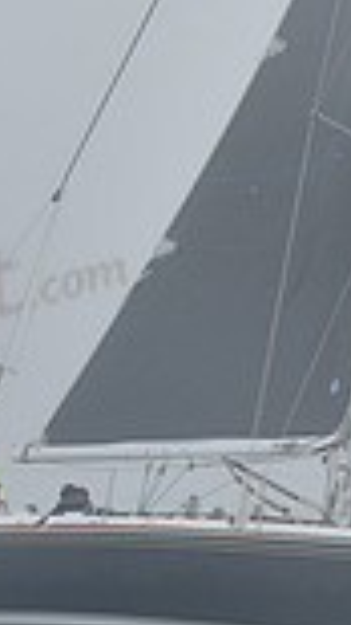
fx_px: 4541
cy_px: 65
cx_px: 337
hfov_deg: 4.4
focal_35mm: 274
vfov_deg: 7.9
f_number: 11
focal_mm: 70
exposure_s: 1/800
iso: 250
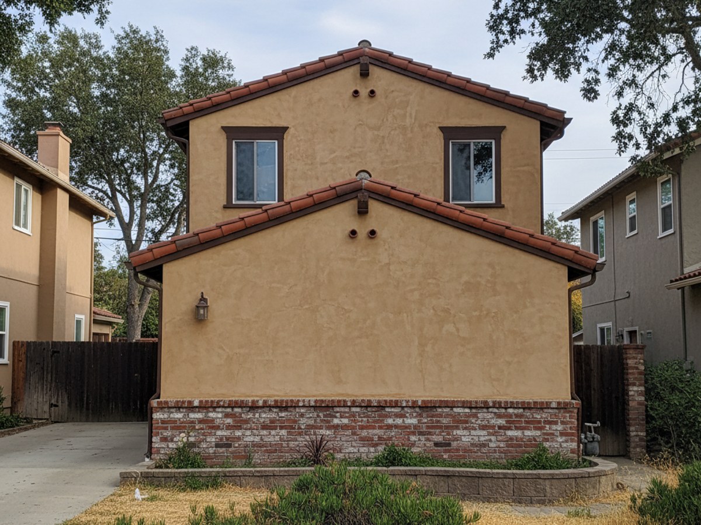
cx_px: 350
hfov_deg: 67.3
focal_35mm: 26
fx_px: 527
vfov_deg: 53.1
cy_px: 262
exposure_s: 1/716
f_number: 1.6
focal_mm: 5.7
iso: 104
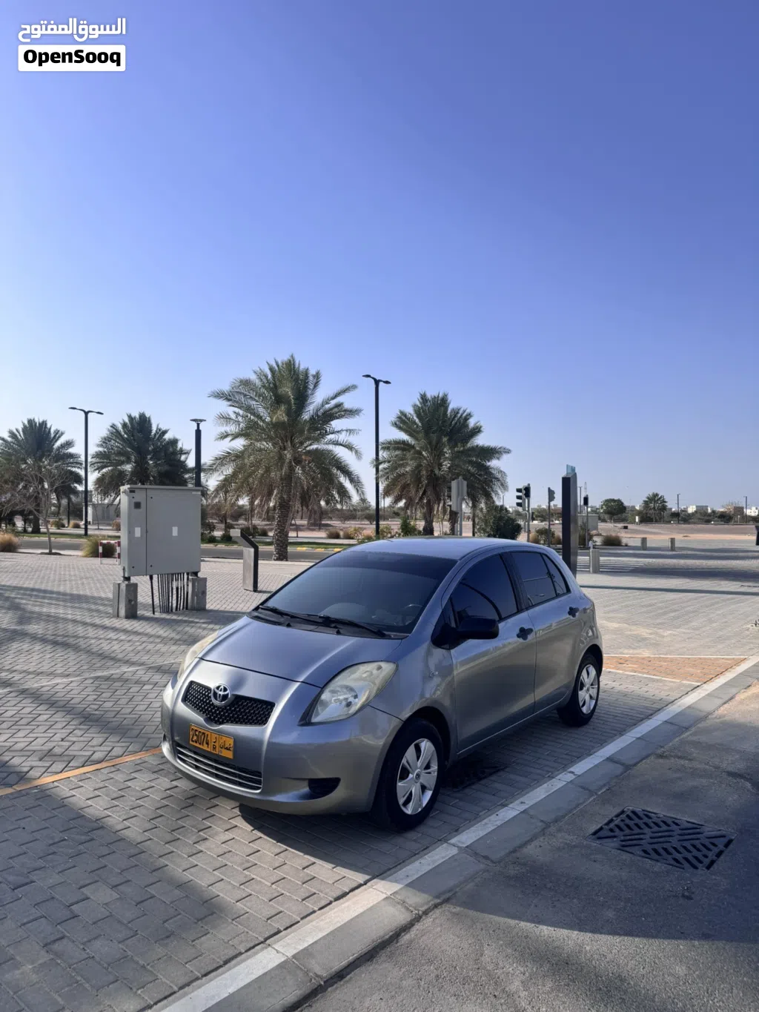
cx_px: 380
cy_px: 506
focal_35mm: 24
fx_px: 702
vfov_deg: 71.6
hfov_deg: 56.8
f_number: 1.78
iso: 80
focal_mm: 6.76
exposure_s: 1/1923
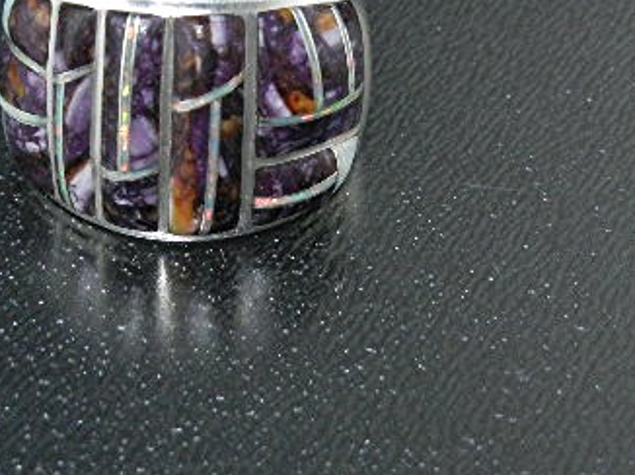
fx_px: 2126
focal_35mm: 116
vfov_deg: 12.7
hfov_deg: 16.9
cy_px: 140
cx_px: 193
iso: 800
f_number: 8
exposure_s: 1/30
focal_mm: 10.6
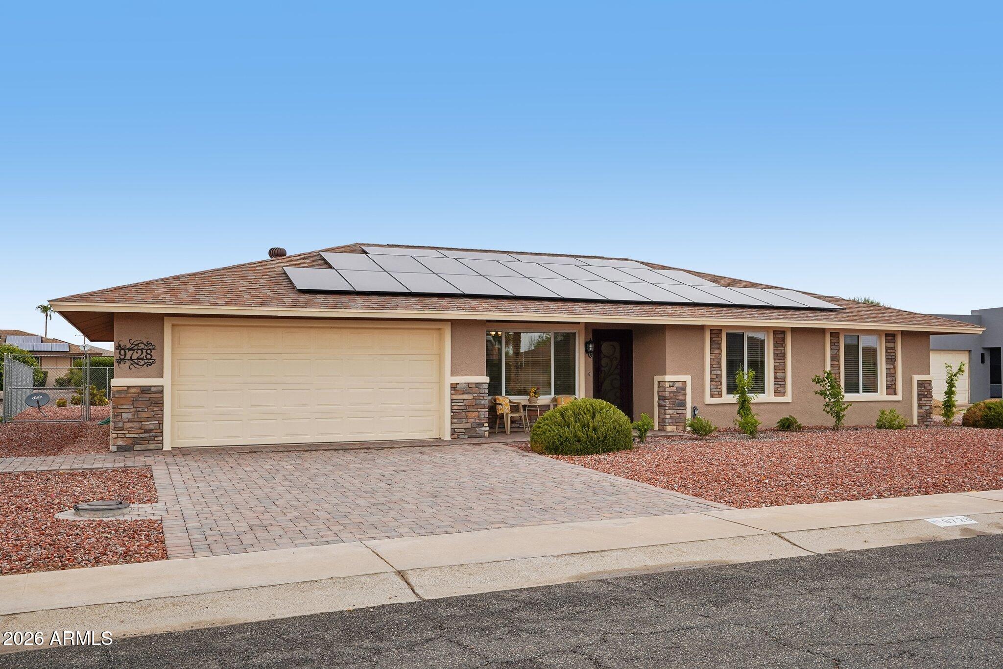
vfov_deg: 43.6
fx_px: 836
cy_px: 334
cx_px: 502
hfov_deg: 61.9
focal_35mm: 30
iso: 400
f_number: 8
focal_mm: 30
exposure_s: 1/320
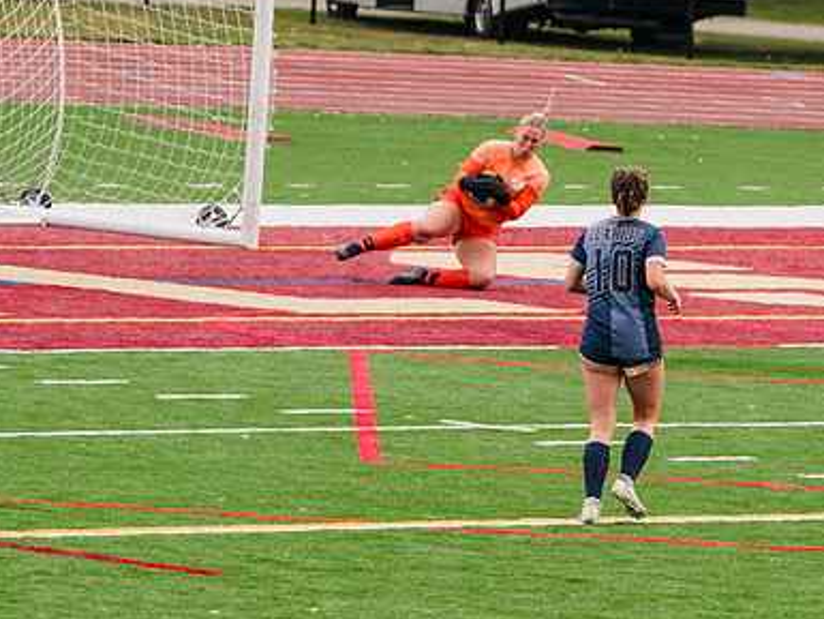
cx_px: 605
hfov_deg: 3.9
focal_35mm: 502
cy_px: 255
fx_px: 11953
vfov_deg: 3.0
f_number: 5.6
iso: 800
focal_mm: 200
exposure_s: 1/1600
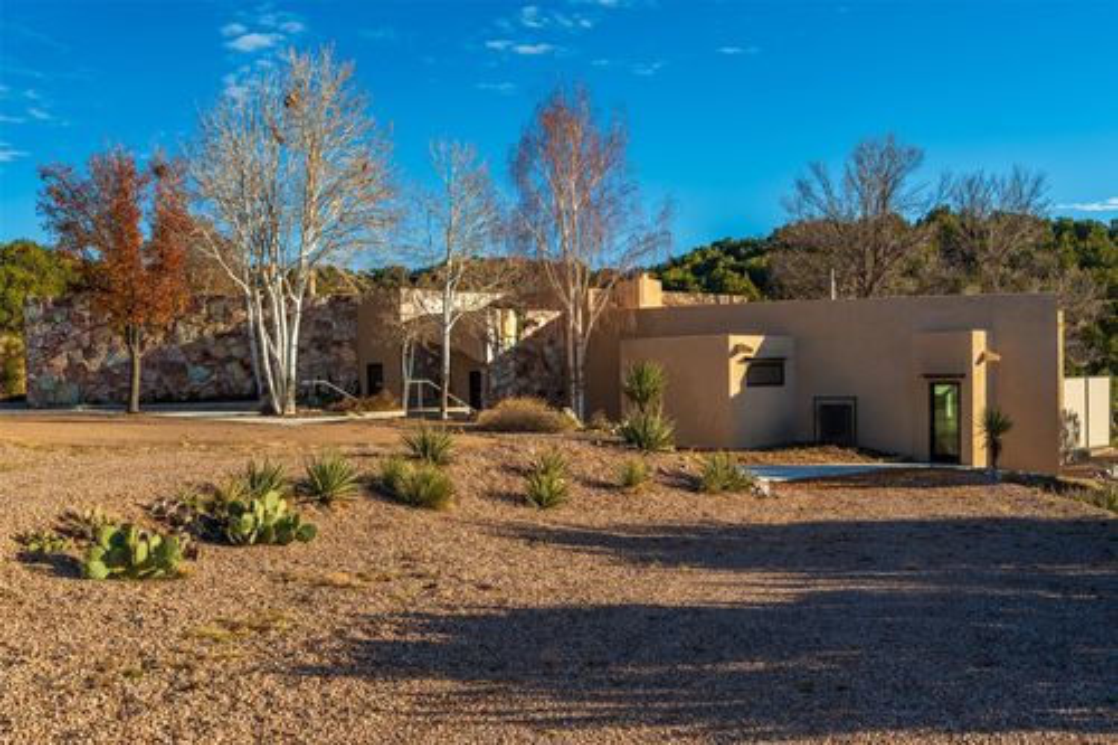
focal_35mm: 34
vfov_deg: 38.9
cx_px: 559
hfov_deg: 55.8
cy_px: 372
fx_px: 1055
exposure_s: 1/3200
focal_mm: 34
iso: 100
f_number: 8
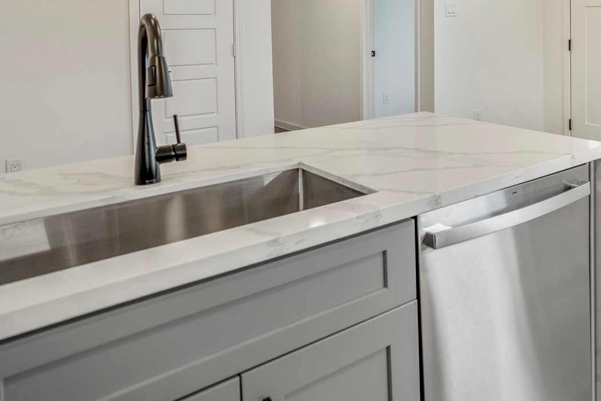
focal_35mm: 33
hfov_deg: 51.1
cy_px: 12
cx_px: 534
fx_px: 551
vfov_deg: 36.5
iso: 125
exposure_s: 1/320
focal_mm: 16
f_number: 4
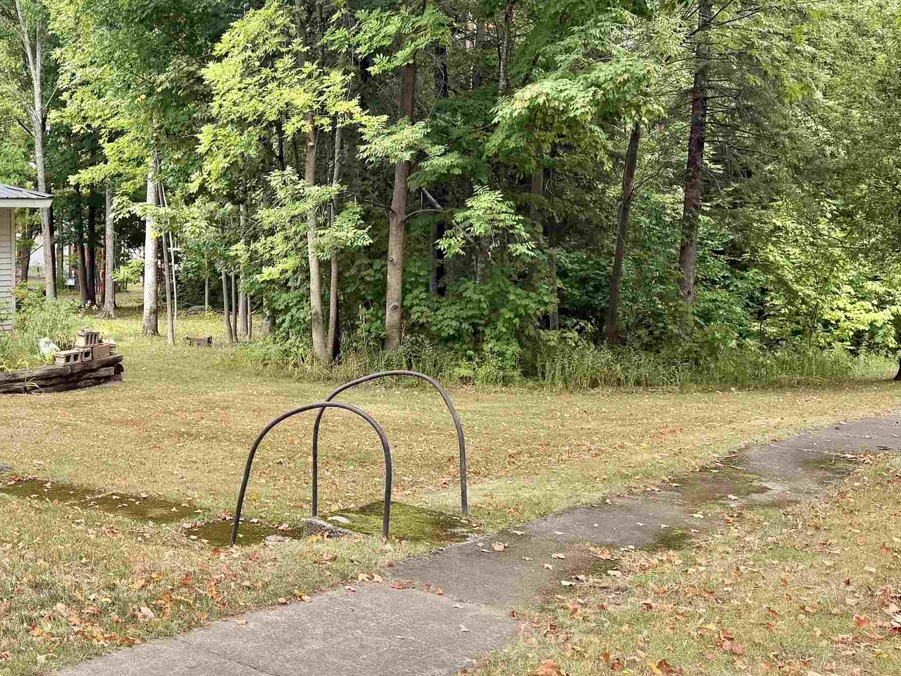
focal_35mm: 43
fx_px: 1119
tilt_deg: -8.1
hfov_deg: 40.7
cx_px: 103
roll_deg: +0.5
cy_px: 351
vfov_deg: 33.6
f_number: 1.78
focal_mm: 6.76
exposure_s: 1/654
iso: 100
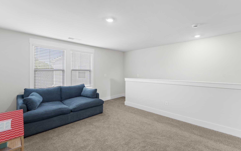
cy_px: 72
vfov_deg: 69.4
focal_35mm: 17
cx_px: 119
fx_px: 109
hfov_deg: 95.9
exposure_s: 1/3
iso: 400
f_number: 6.3
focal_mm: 15.5
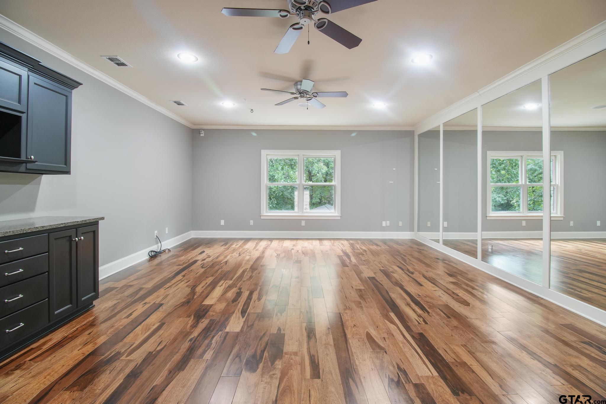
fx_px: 252
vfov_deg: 77.3
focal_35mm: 15
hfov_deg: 100.4
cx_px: 303
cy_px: 202
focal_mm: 10
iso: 250
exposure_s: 1/1.25
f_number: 9
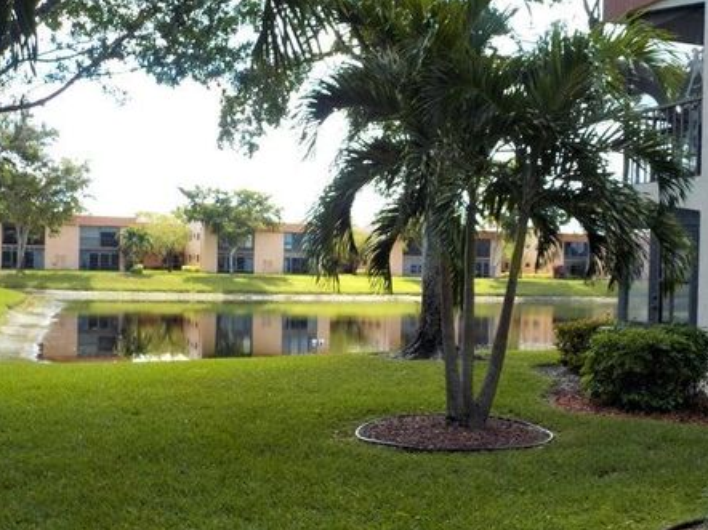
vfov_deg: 33.6
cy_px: 271
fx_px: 879
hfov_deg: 43.8
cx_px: 384
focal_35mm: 43
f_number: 3.7
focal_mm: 5.2
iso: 125
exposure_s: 1/250
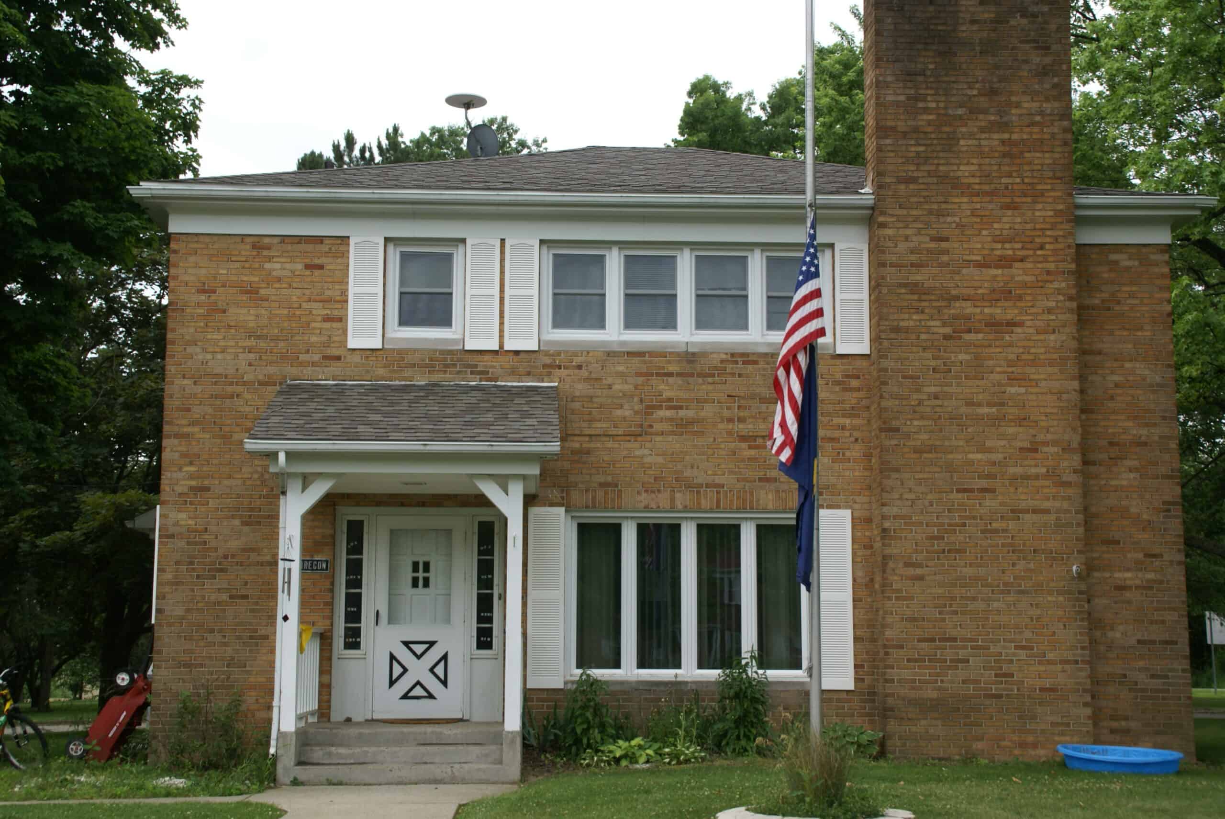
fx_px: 1532
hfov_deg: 43.6
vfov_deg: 29.9
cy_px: 410
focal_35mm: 45
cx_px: 612
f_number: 8
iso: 100
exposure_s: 1/80
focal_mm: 30
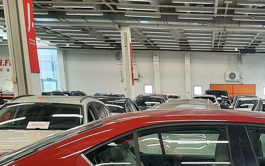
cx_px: 252
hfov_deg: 29.8
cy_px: 225
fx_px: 469
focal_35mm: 65
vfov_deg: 18.4
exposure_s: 1/50
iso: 160
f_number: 2
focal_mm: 4.6
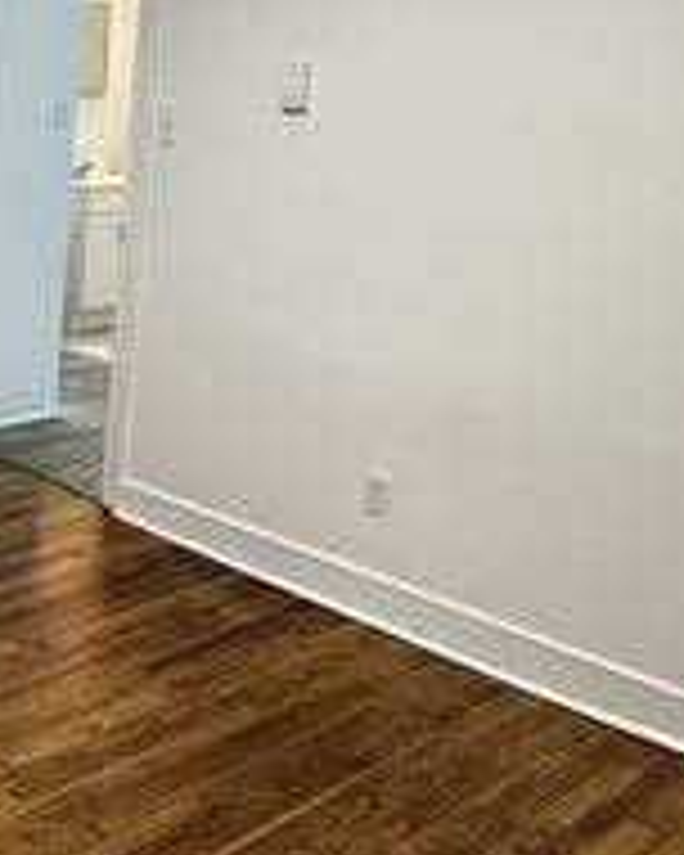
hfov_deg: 27.6
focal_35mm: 48
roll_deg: -1.8
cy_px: 448
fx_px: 1215
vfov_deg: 38.8
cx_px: -140
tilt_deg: -17.7
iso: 250
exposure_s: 1/120
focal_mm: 2.22
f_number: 2.2
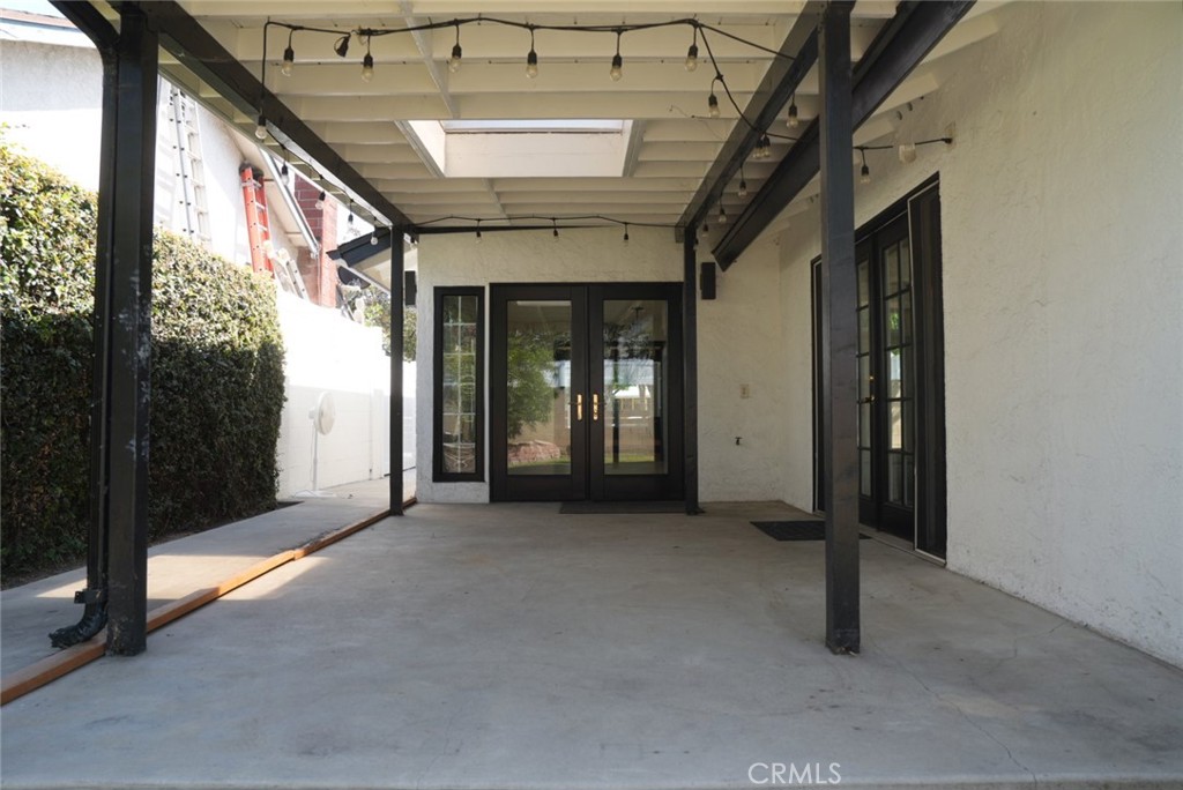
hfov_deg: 73.7
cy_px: 395
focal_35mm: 24
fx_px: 789
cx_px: 592
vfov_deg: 53.2
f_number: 5
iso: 100
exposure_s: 1/100
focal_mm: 24
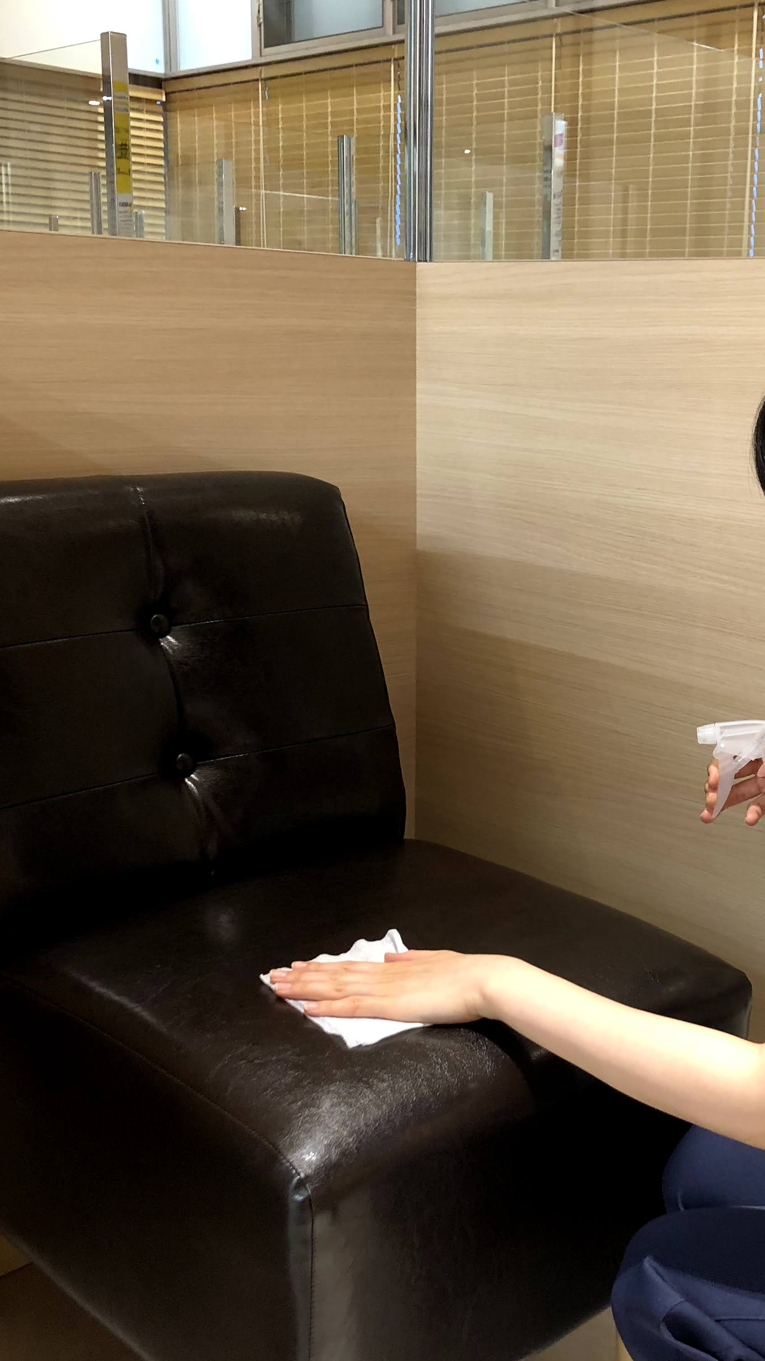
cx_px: 612
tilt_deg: -13.5
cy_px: 676
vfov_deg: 49.4
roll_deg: -1.5
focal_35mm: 41
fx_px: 1479
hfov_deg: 28.4
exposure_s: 1/24
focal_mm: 4
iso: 40
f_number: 1.8
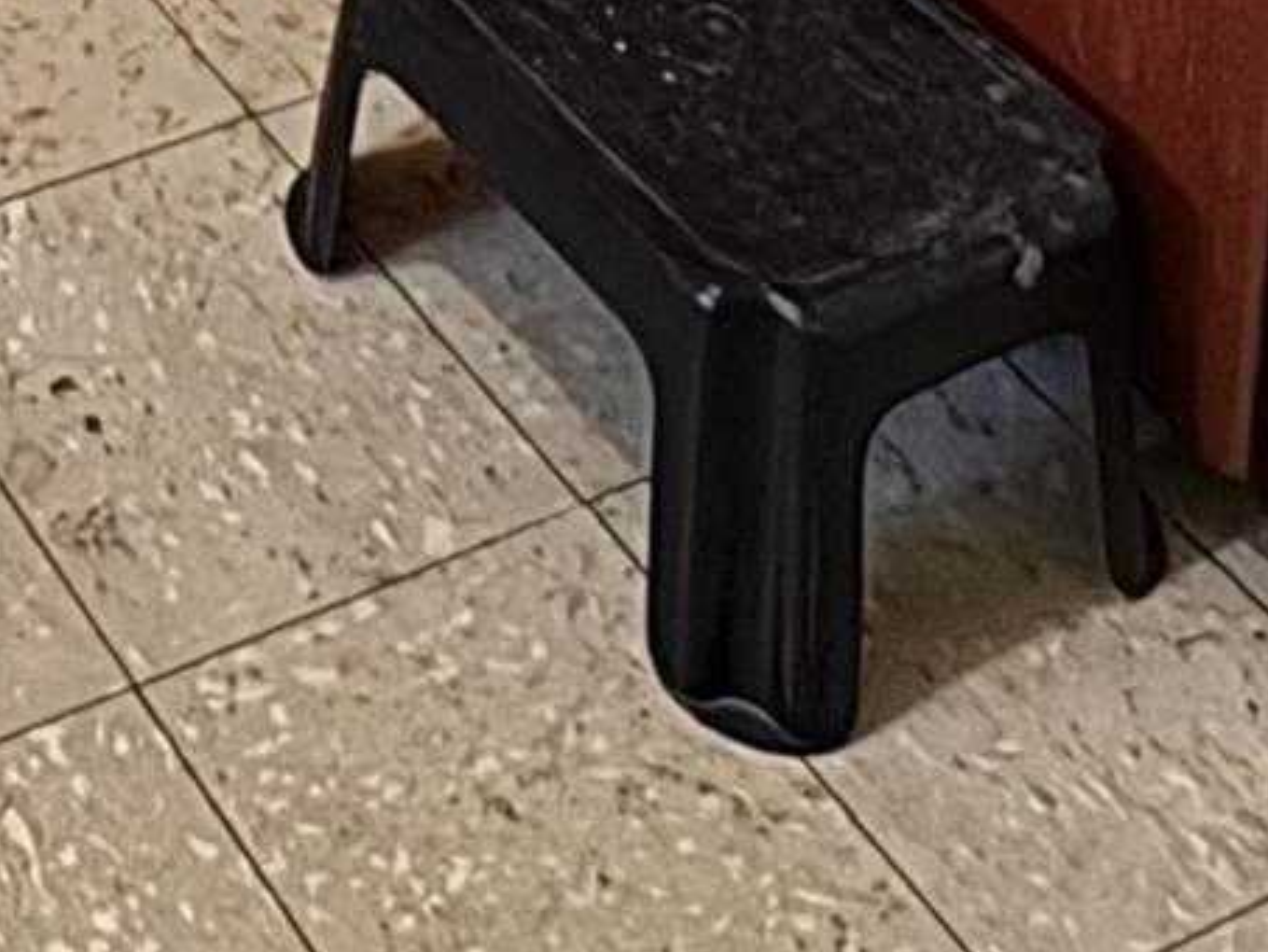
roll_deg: -0.1
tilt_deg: -8.9
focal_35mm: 95
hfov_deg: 17.8
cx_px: -789
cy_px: -2092
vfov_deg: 10.2
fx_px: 3481
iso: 400
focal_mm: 2.22
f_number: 2.2
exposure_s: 1/60
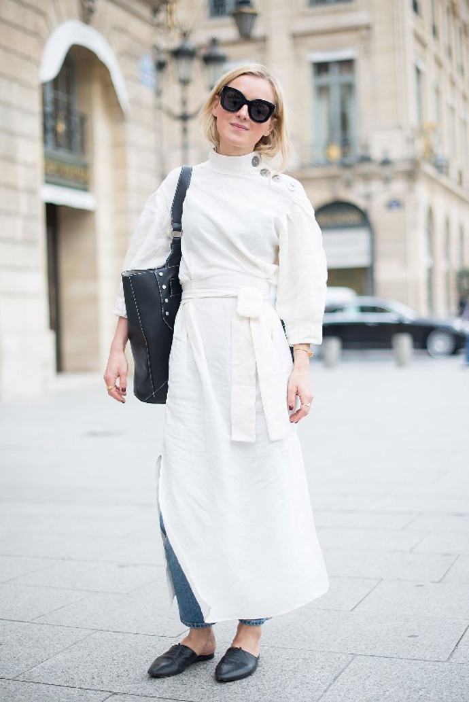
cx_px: 234
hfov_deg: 27.0
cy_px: 351
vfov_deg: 39.6
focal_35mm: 50
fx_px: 976
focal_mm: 50
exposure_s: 1/640
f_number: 1.8
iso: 100
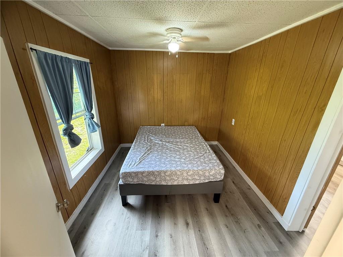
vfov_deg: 85.7
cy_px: 128
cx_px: 172
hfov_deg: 102.1
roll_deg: +0.0
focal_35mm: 14
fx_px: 139
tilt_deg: -17.9
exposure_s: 1/60
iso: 500
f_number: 2.2
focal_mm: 2.22
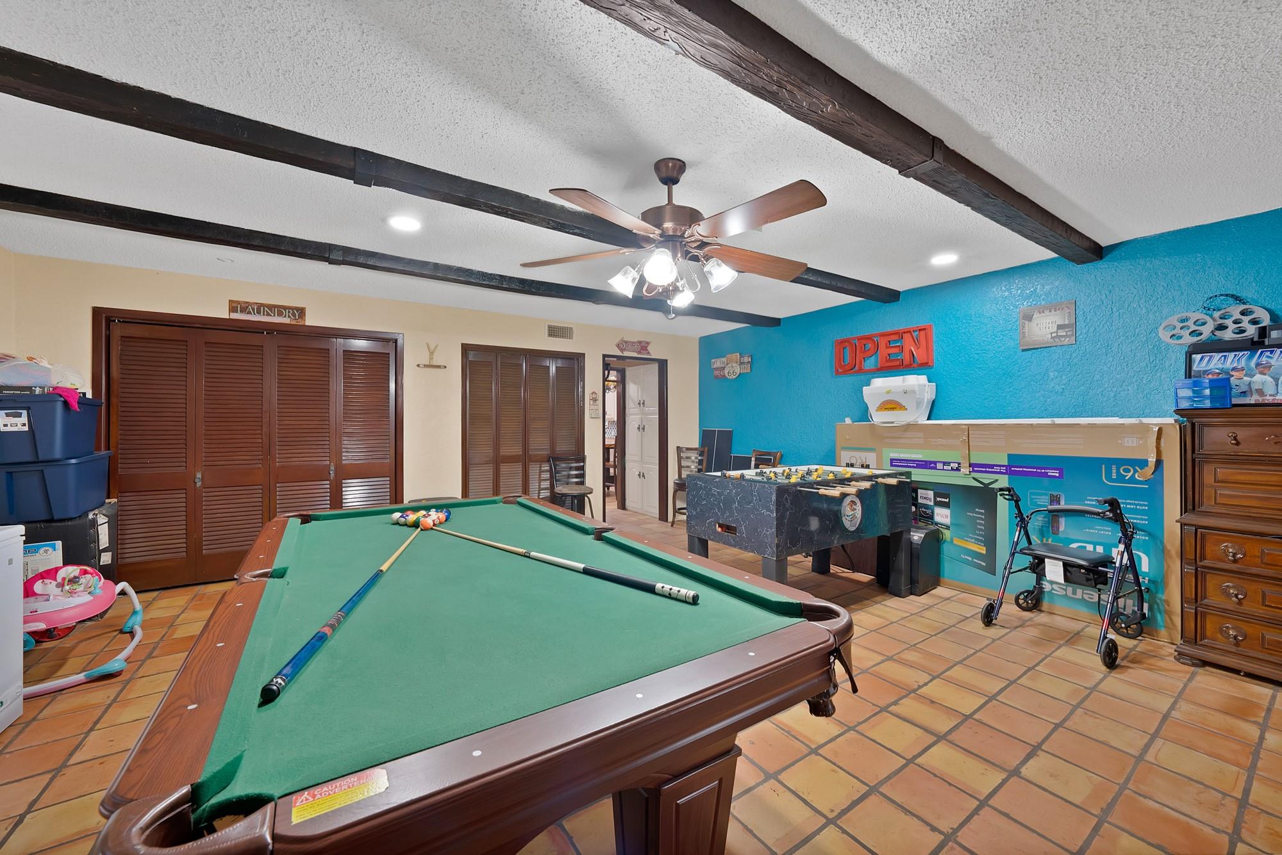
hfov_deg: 112.6
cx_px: 641
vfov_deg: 90.1
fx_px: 427
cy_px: 428
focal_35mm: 12
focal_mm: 12
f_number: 9
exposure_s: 2
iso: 640
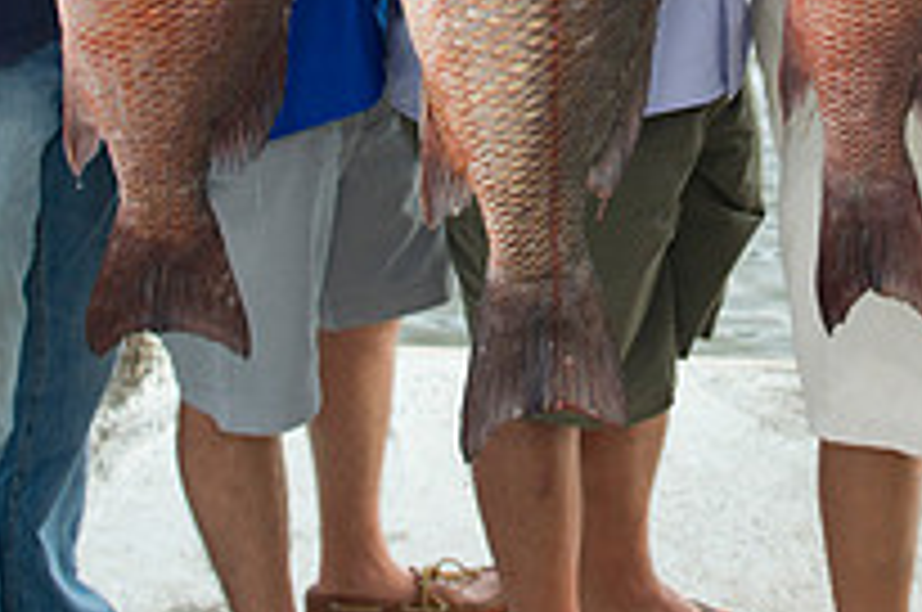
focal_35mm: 68
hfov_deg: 29.2
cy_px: -230
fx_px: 1739
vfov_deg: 18.3
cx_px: 711
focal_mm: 24
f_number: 5
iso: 400
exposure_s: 1/250
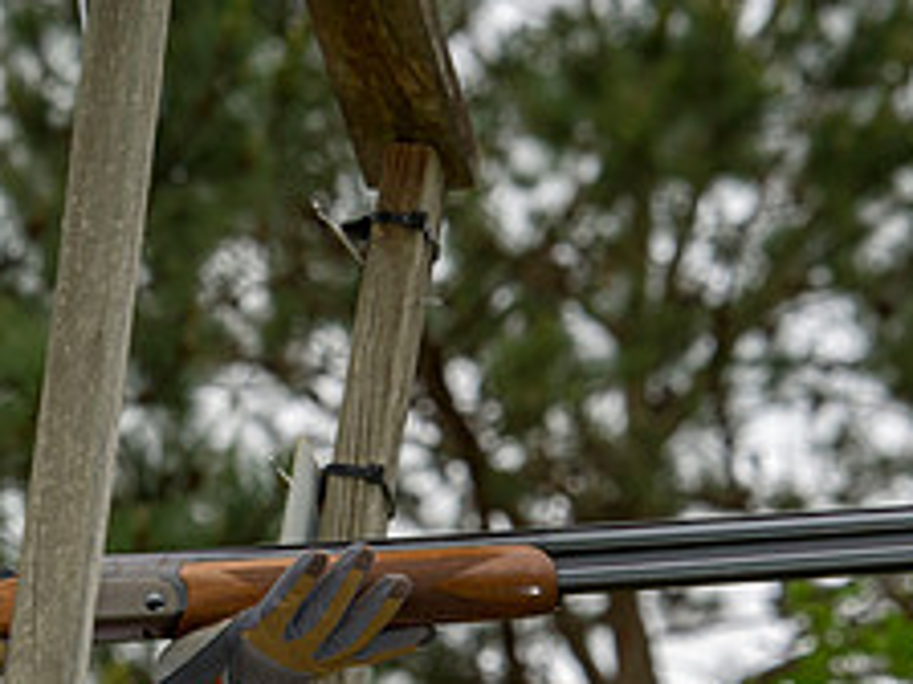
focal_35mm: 372
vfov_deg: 4.0
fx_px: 9812
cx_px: 412
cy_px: 528
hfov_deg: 5.3
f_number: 7.1
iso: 200
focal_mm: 135
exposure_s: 1/200
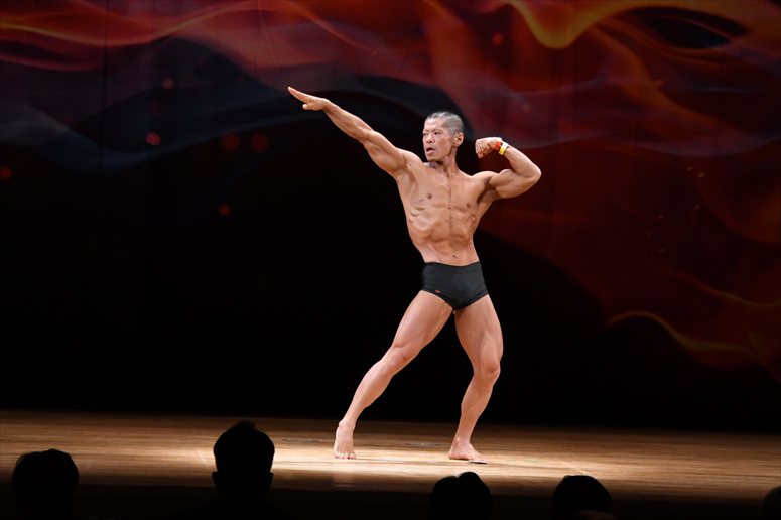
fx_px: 4380
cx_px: 390
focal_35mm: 202
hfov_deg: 10.2
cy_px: 260
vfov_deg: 6.8
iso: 3200
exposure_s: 1/400
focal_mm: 135
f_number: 5.6
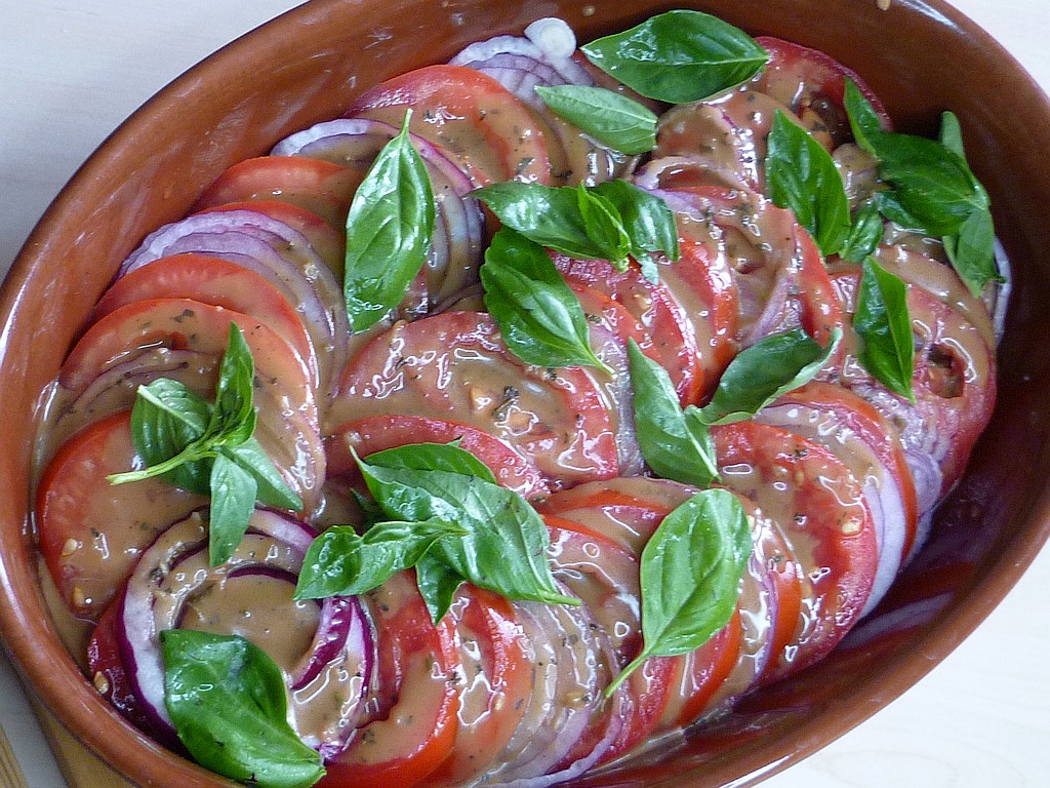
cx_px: 525
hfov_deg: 30.3
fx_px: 1941
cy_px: 394
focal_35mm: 64
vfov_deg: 22.9
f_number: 2.9
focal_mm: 5.9
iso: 160
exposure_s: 1/30
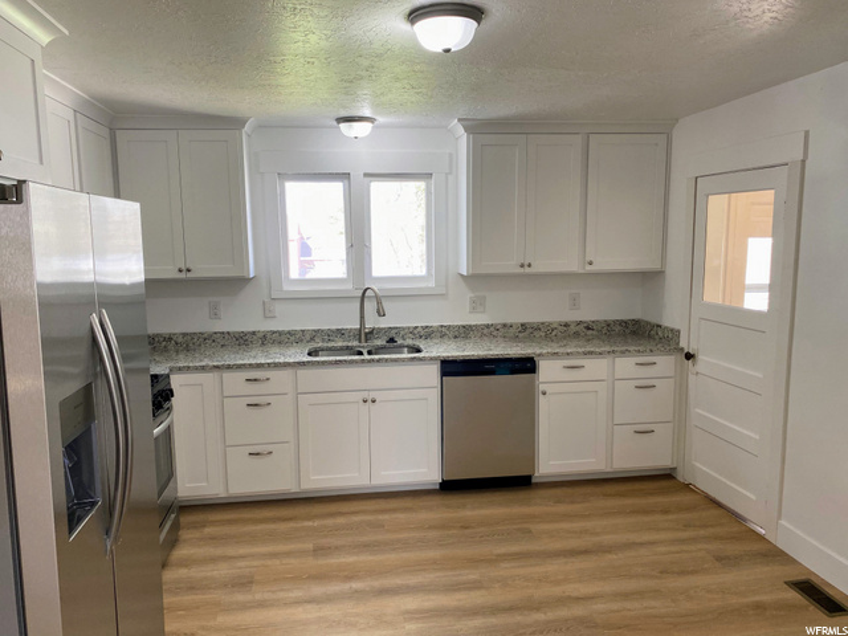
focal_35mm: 26
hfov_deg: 67.3
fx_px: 637
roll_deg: +0.7
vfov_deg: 53.1
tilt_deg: -7.4
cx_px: 424
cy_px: 318
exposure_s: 1/120
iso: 125
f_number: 1.8
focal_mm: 4.25
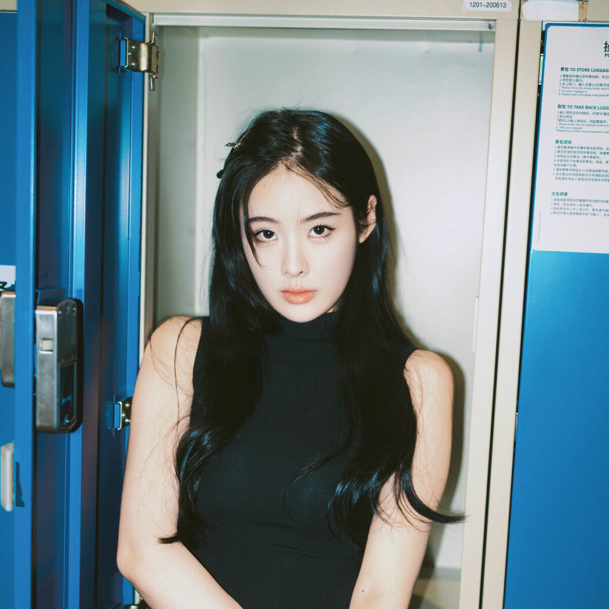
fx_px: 1274
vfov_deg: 26.5
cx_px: 304
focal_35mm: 64
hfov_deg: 26.9
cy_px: 455
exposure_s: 1/100
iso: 220
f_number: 2.8
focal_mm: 50
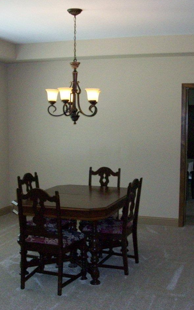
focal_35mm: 49
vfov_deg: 41.1
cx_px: 100
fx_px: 415
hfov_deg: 26.3
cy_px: 155
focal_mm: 5.7
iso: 320
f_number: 2.8
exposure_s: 1/60
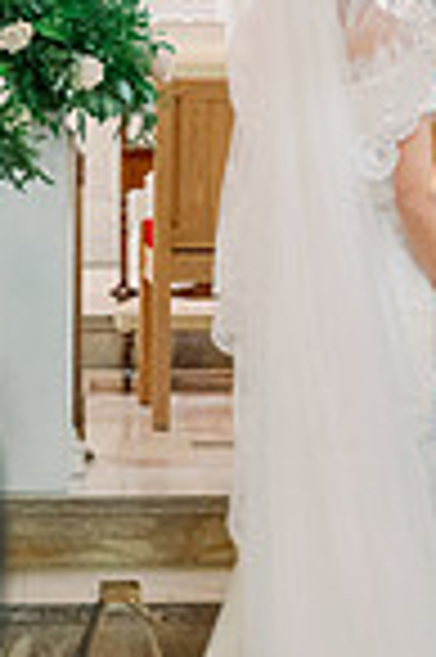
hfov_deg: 7.4
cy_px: 140
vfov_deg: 11.1
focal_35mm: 185
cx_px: 510
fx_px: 3369
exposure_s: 1/200
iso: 4000
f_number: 2.8
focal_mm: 60
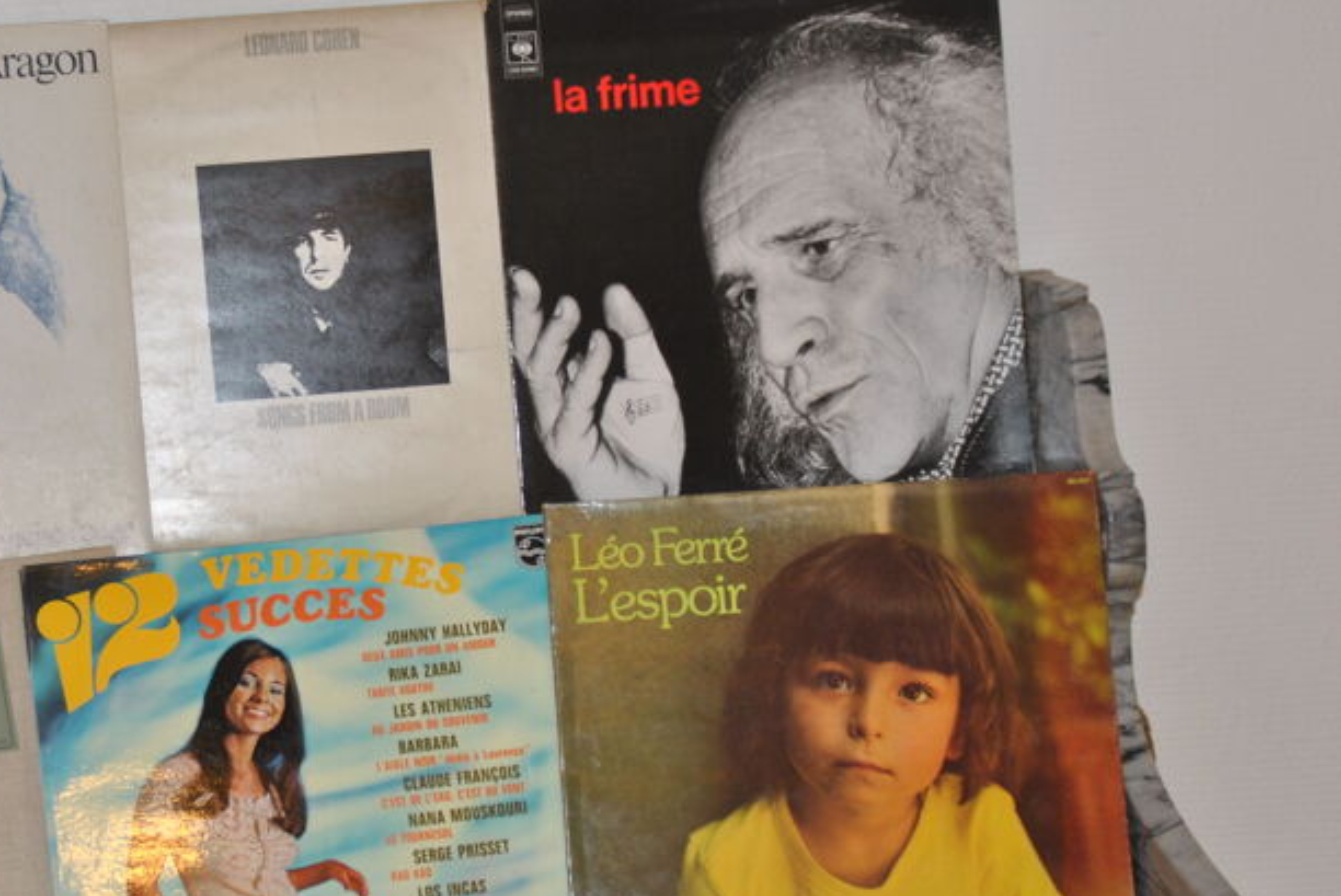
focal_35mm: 86
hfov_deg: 23.6
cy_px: 553
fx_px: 3199
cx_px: 434
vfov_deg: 15.9
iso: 200
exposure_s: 1/60
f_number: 4.2
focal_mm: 35
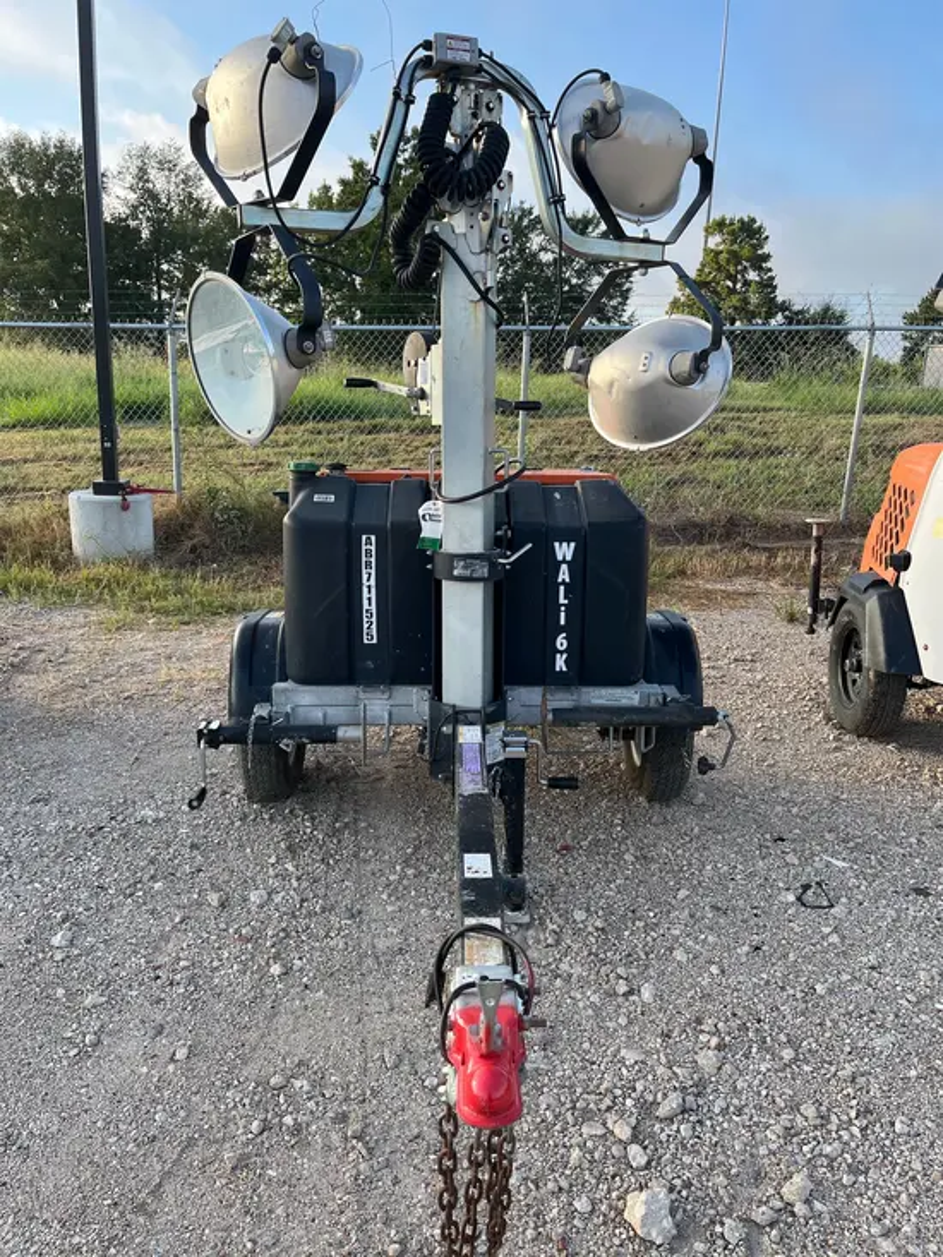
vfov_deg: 67.3
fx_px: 944
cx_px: 472
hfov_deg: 53.1
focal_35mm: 26
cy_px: 628
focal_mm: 5.1
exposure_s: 1/598
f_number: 1.6
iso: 50
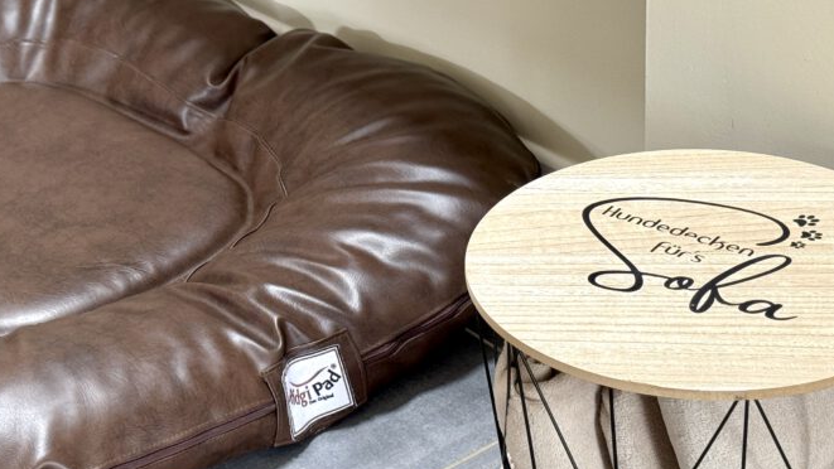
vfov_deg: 14.9
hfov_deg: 26.1
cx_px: 308
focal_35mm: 81
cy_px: 222
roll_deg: +6.6
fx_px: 1791
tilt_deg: -27.2
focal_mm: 6.76
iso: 80
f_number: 1.78
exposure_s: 1/50
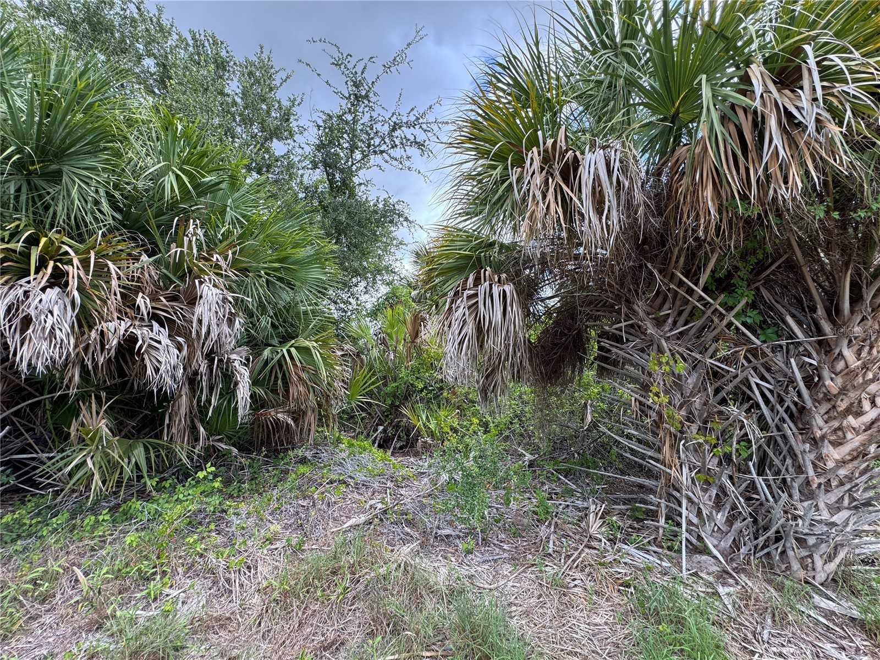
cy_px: 330
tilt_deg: +11.4
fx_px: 356
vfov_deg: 85.7
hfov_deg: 102.1
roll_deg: -0.2
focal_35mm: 14
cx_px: 440
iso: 40
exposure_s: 1/293
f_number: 2.2
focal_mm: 2.22
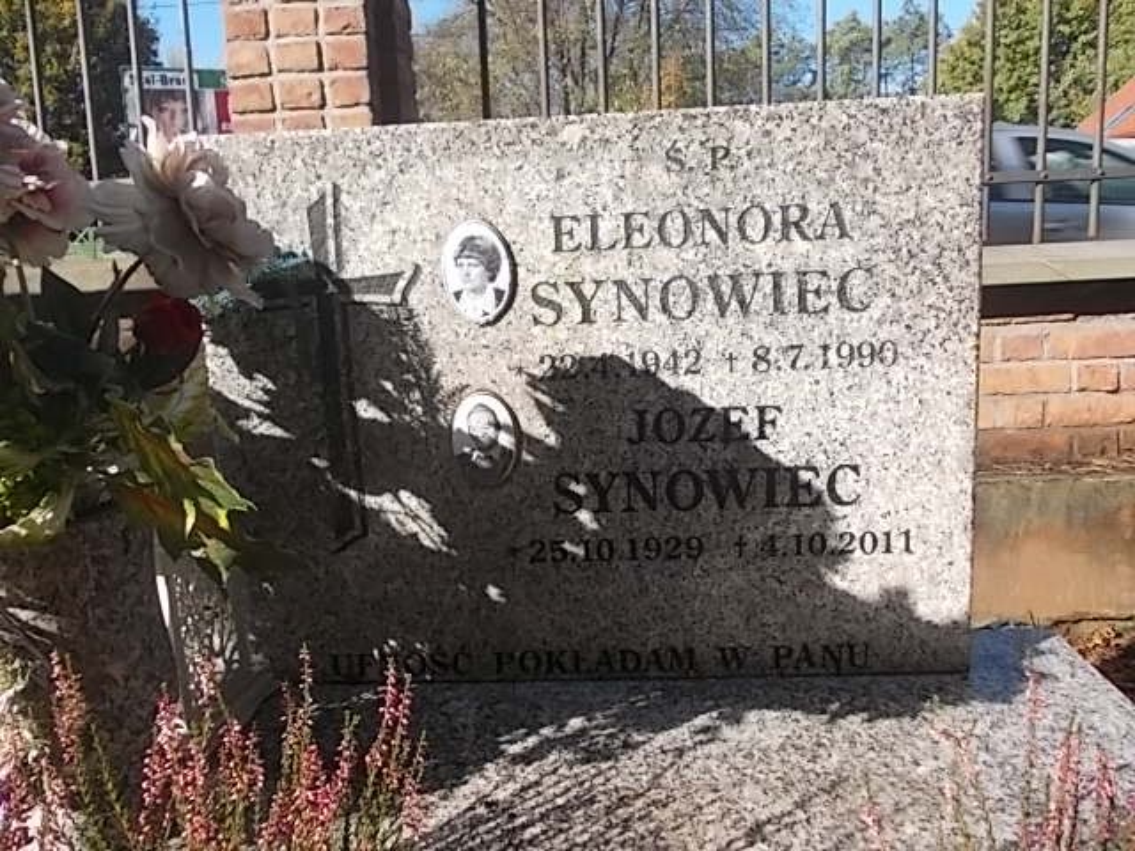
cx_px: 568
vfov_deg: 49.7
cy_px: 426
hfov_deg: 63.4
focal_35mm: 28
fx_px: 918
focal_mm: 4
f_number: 5.4
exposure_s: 1/160
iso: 80
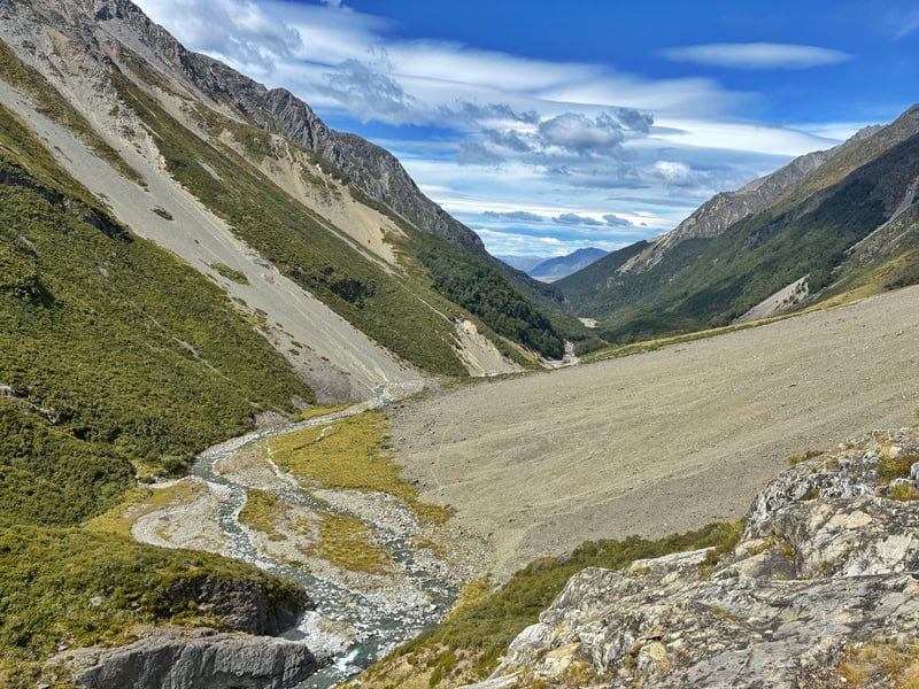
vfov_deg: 53.1
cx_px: 460
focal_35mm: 26
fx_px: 690
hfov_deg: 67.3
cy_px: 344
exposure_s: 1/4630
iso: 50
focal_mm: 6
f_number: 1.6
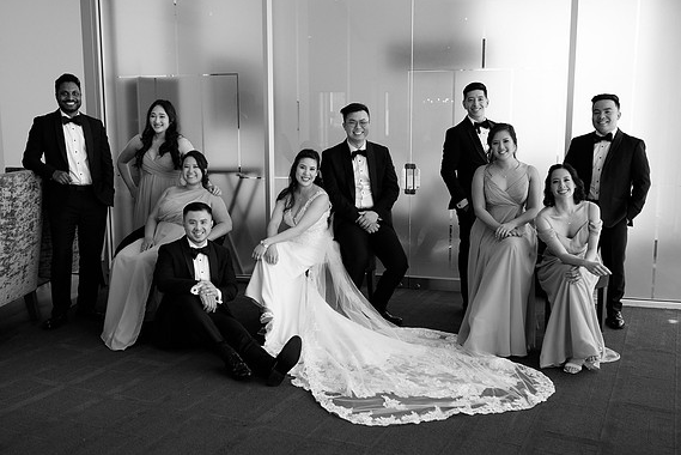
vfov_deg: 34.2
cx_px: 330
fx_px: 738
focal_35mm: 39
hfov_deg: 49.5
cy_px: 237
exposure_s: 1/320
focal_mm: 35
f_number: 2.8
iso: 640
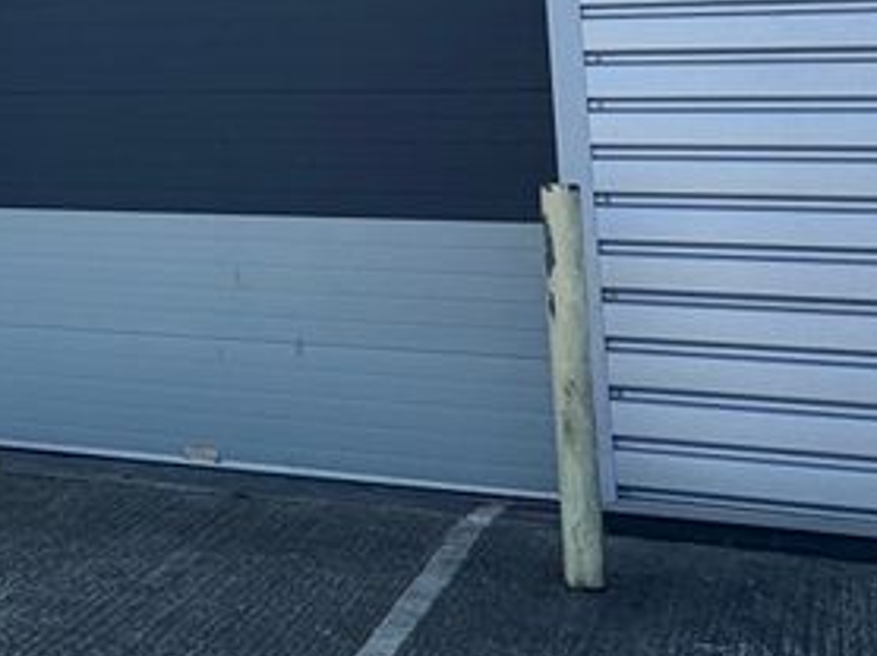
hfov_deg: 27.7
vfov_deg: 23.3
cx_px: -306
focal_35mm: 56
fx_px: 1418
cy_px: -178
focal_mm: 2.22
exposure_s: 1/858
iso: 40
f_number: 2.2
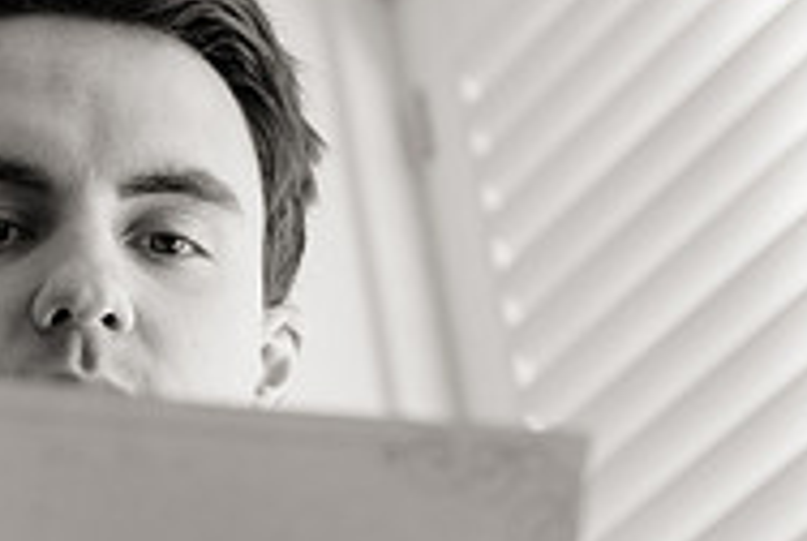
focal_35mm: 154
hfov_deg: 13.3
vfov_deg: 8.9
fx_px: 3458
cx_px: 245
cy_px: 595
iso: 400
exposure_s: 1/320
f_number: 4
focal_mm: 50
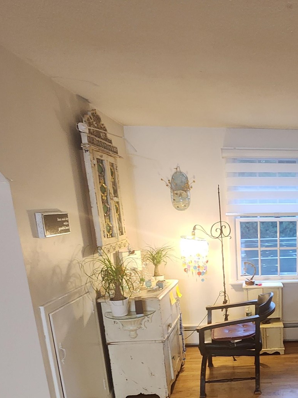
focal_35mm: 29
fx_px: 333
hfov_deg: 42.7
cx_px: 286
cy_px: 302
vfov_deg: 58.2
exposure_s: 1/30
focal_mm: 2.2
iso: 500
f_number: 2.2
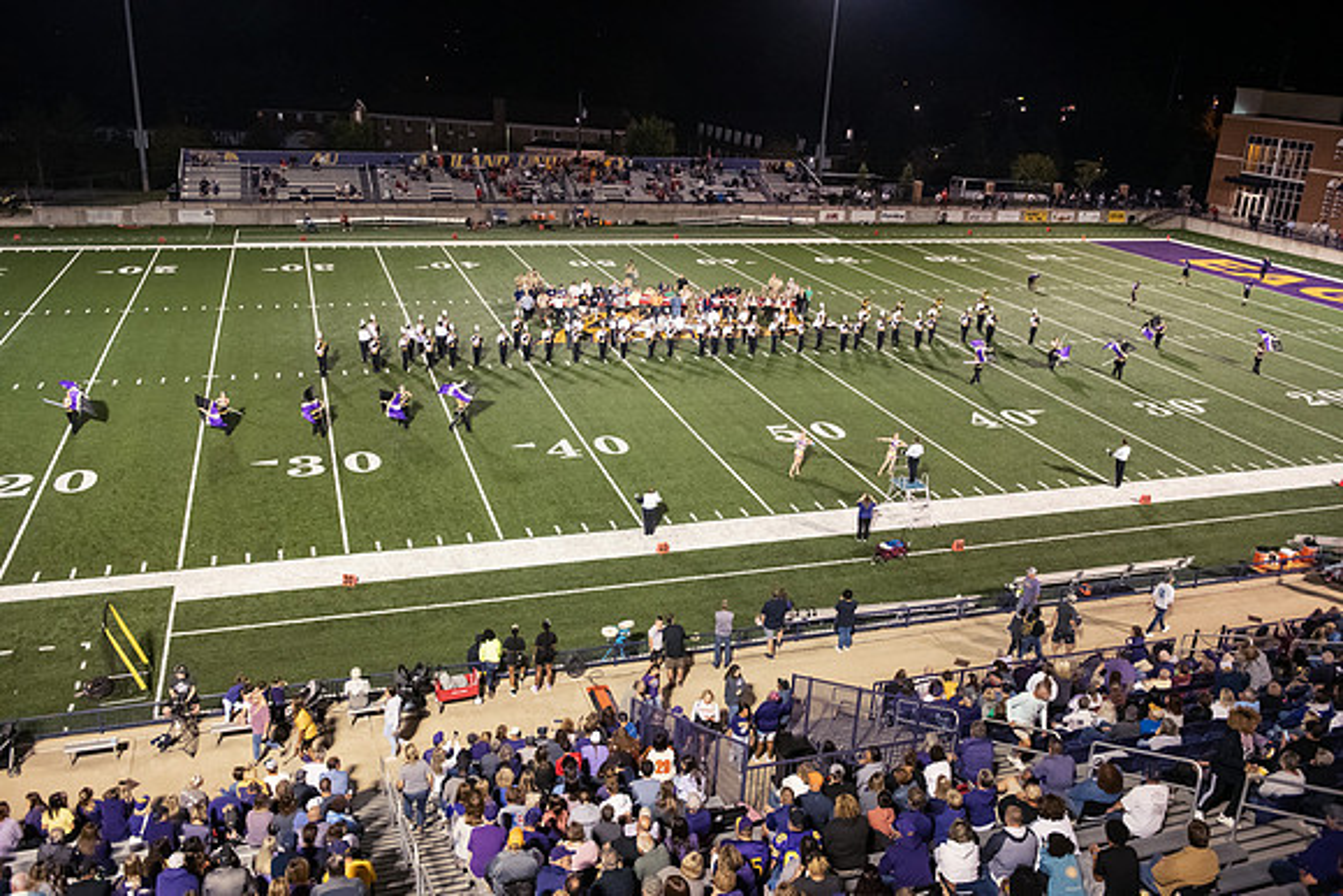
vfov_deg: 42.3
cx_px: 672
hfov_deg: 60.3
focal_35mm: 31
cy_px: 448
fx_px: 1157
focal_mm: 31
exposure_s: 1/320
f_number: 4
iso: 5000
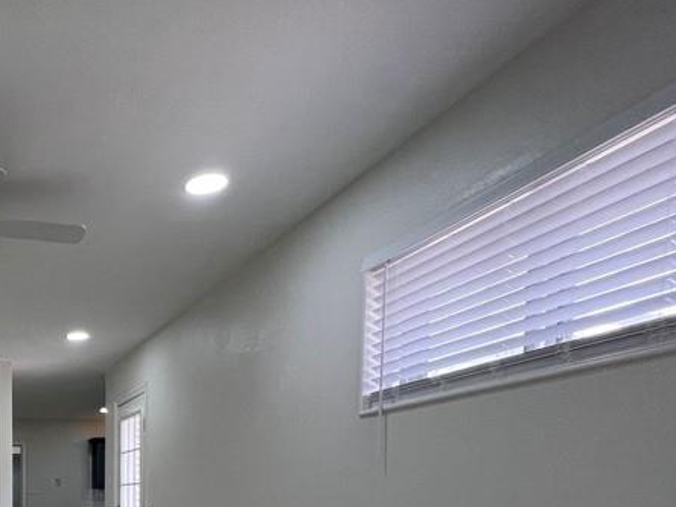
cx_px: -52
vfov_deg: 39.6
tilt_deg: -2.1
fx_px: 586
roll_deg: +1.2
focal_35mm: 30
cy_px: 537
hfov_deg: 46.1
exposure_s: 1/122
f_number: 1.8
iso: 80
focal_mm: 1.57
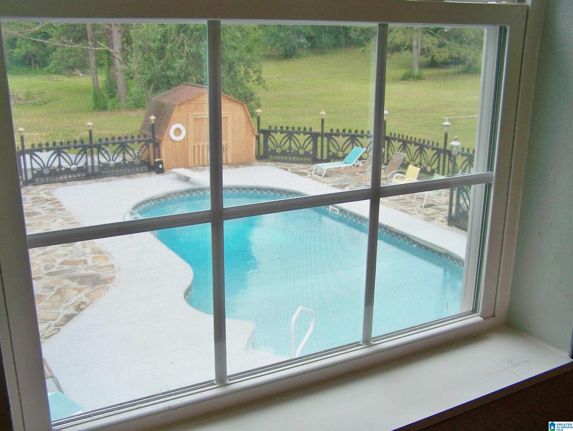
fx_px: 629
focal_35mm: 38
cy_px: 216
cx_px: 286
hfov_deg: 48.9
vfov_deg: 37.8
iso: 80
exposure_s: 1/160
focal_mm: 6.3
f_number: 2.8
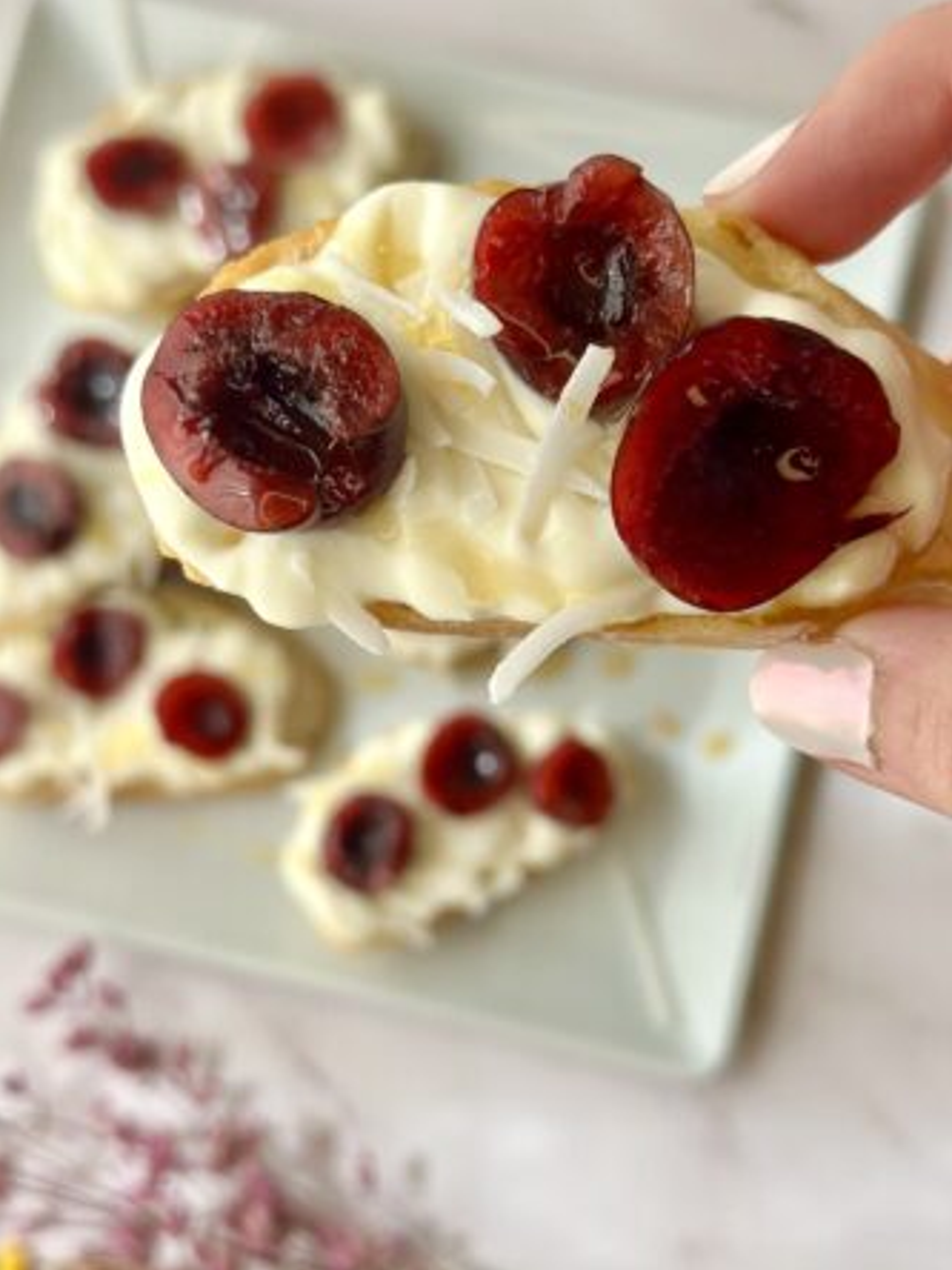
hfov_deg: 27.0
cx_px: 485
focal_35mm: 54
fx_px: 1980
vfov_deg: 35.5
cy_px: 661
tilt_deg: -79.1
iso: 80
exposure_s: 1/1199
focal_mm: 6.86
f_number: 1.78
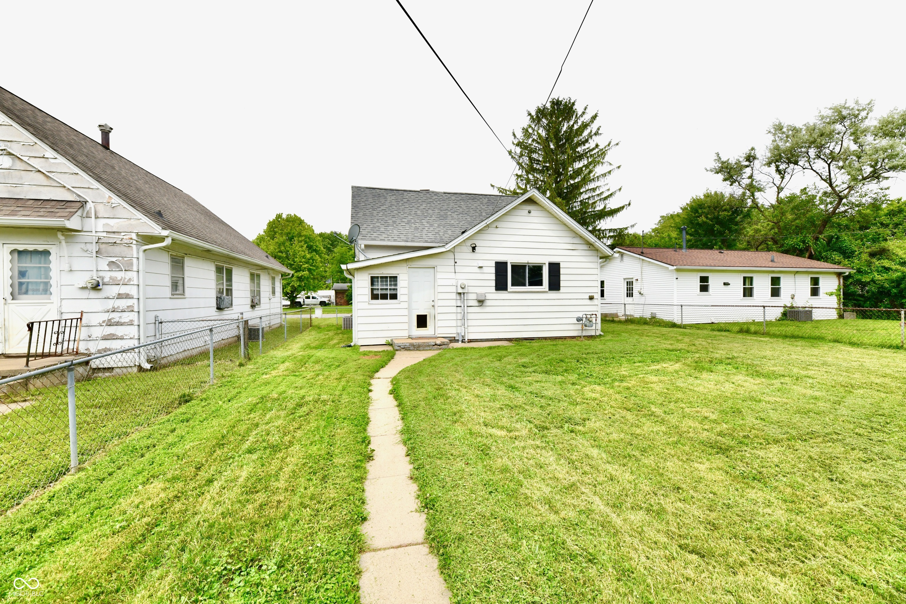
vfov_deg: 81.2
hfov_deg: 104.3
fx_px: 352
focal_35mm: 14
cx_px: 453
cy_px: 302
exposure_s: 1/500
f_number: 11
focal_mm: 14
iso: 640
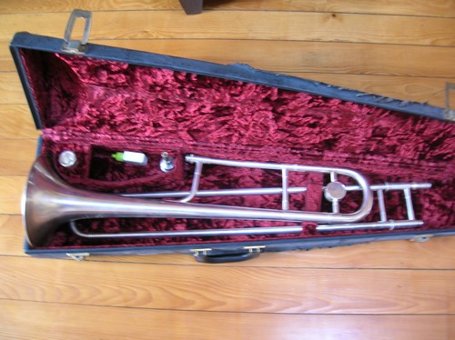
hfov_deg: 54.0
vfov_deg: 41.7
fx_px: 446
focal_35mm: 34
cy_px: 170
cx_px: 228
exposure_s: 1/3.6
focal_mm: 5.7
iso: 50
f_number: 2.9
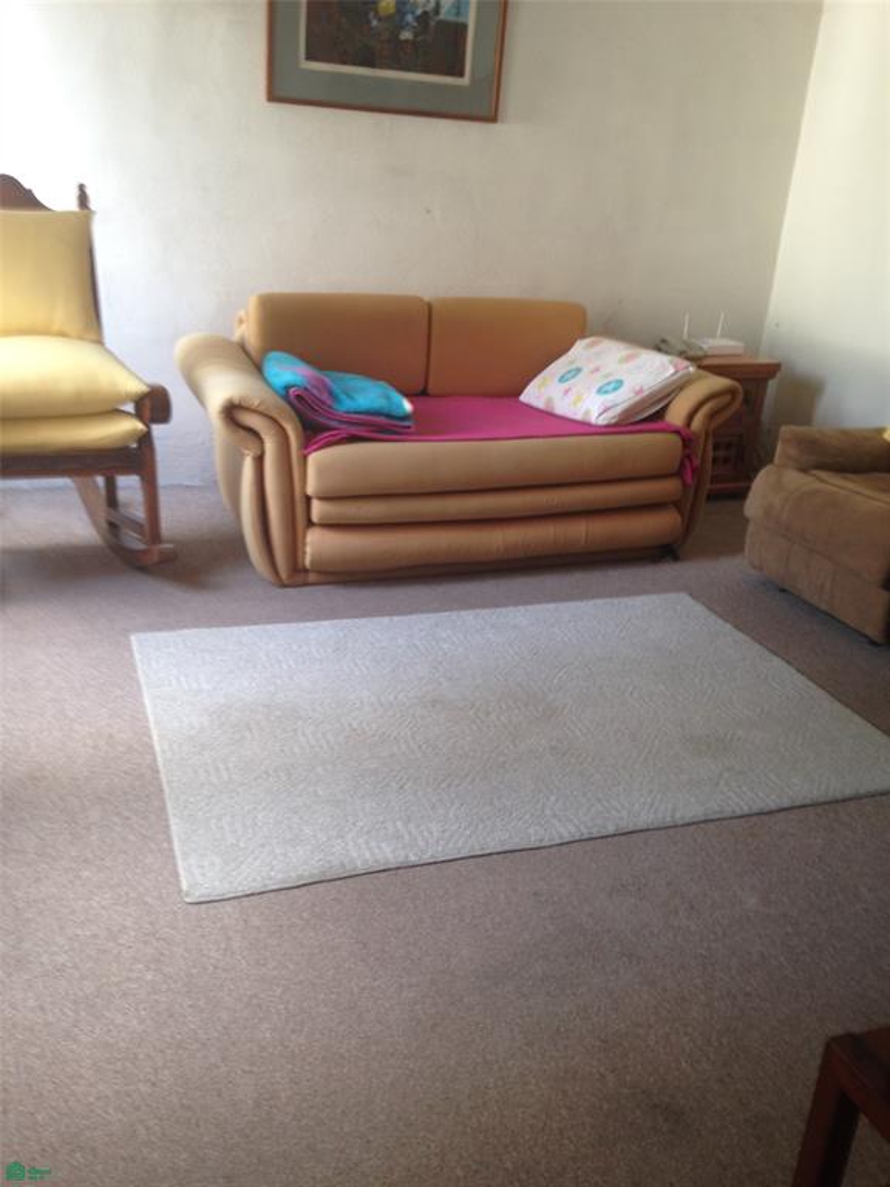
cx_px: 445
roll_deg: -3.6
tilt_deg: -19.2
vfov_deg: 55.4
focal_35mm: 33
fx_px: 1131
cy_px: 594
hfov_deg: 42.9
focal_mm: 4.12
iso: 50
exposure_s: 1/20
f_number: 2.4
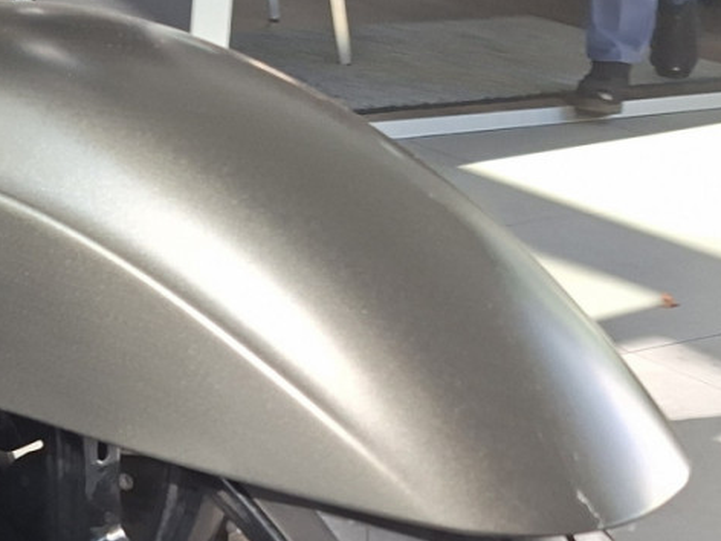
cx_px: 139
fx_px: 1625
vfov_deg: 17.6
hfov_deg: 24.6
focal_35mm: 78
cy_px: 726
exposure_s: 1/120
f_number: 1.8
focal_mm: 5.54
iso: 50
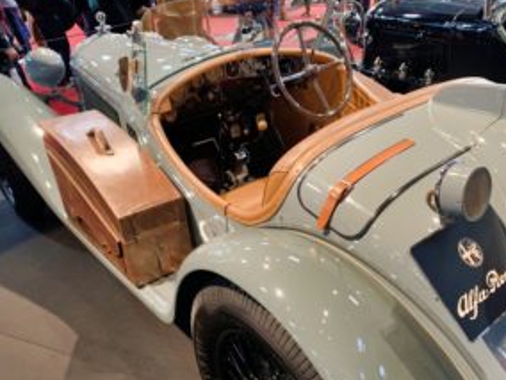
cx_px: 306
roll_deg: +2.8
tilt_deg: -28.5
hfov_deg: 54.9
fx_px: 482
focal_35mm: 33
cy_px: 228
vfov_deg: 42.7
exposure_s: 1/50
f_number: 1.8
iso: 320
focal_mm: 4.25
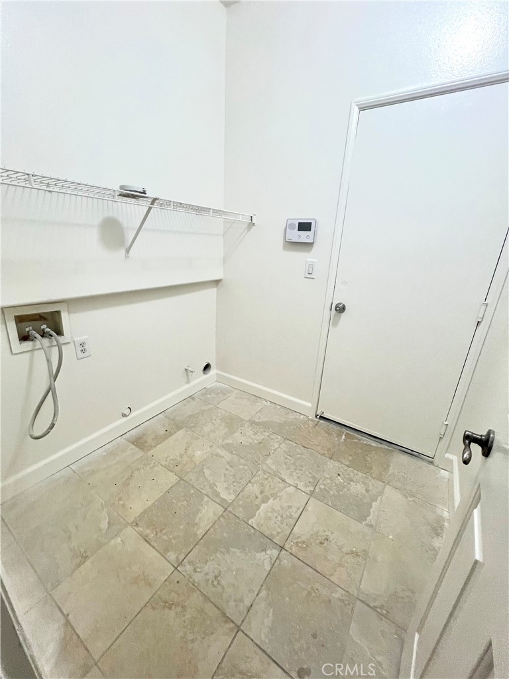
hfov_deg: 89.9
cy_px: 340
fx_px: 255
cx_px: 254
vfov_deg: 106.2
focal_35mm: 13
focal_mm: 1.57
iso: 200
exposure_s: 1/120
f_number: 1.8
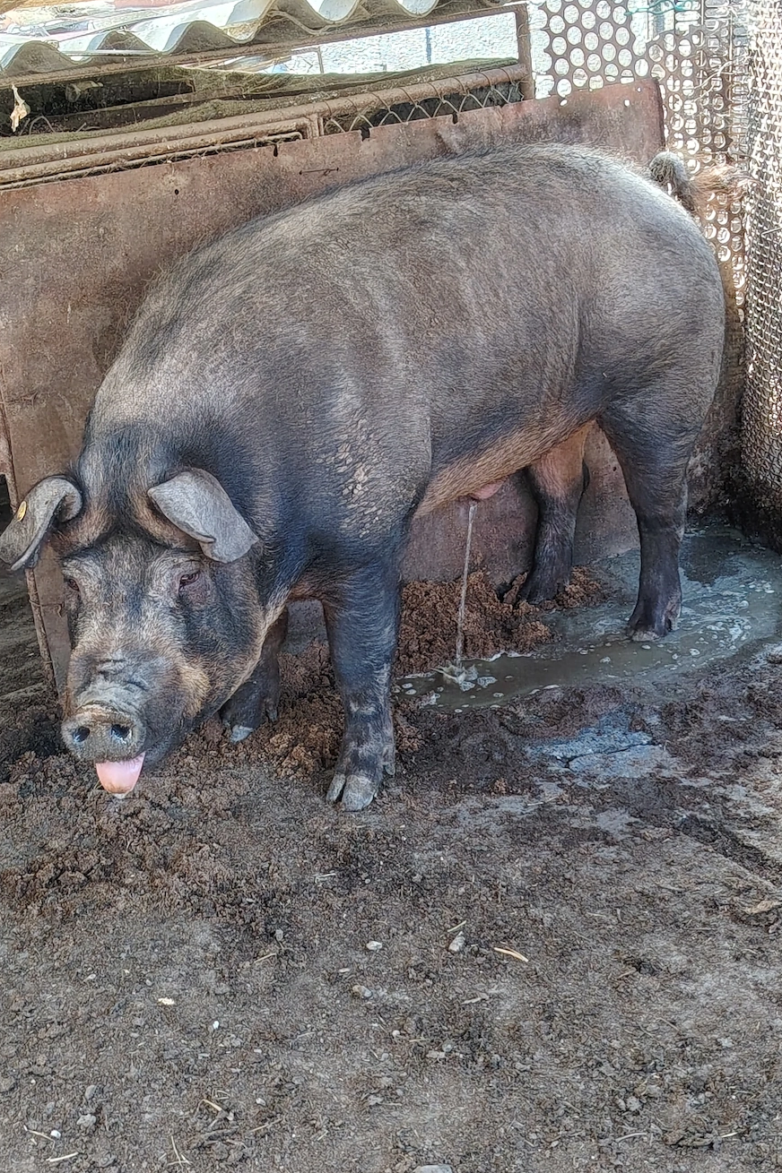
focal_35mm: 53
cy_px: 576
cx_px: 363
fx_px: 1728
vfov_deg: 37.5
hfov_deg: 25.5
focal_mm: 5.25
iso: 188
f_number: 1.75
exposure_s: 1/33.3
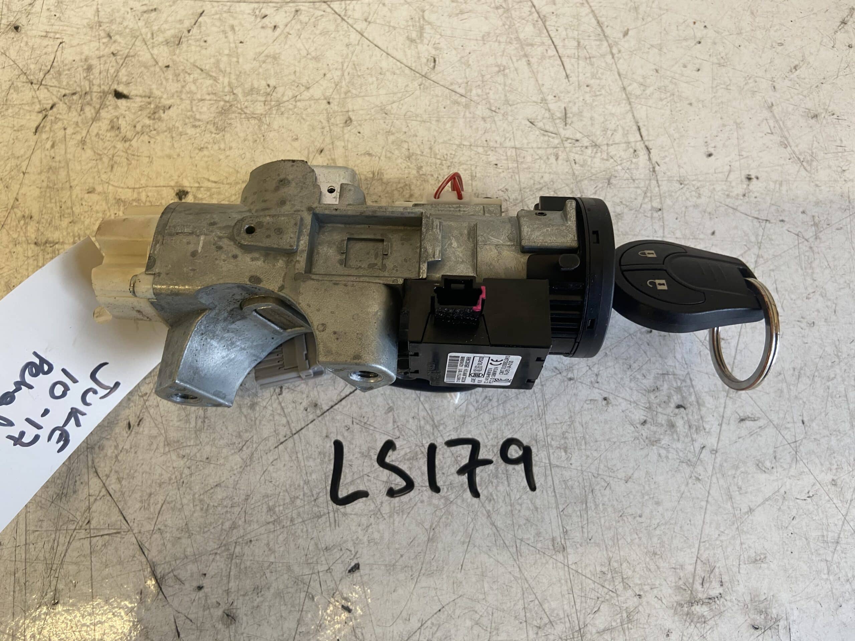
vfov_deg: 53.1
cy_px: 320
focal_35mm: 26
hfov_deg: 67.3
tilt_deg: -77.7
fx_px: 642
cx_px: 428
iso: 80
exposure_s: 1/50
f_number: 1.8
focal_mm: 4.25
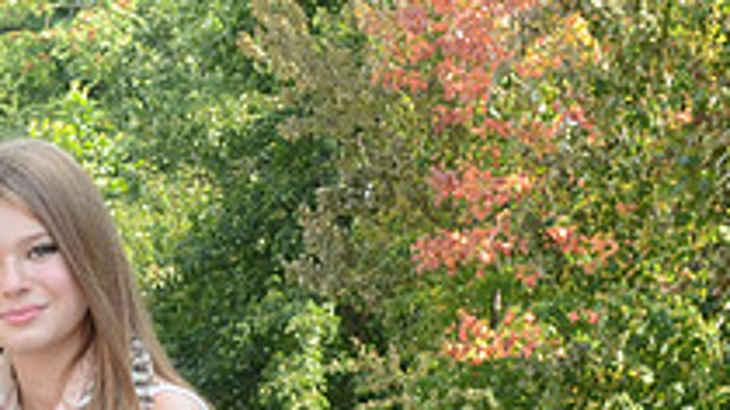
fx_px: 2845
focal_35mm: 147
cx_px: -83
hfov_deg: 14.3
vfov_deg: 8.1
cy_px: 625
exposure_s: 1/125
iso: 640
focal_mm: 34
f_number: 11
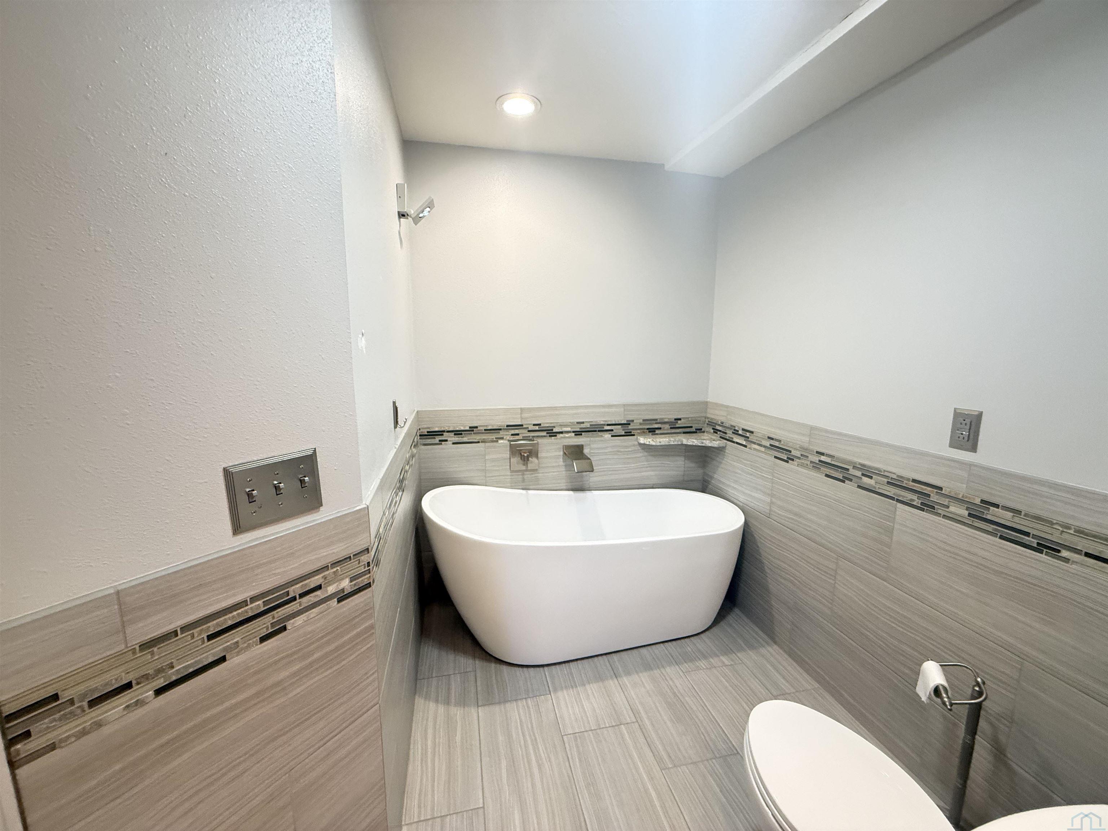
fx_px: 448
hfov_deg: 102.1
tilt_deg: -9.4
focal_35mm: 14
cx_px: 554
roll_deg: +0.0
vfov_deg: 85.7
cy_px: 416
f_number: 2.2
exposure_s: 1/60
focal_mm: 2.22
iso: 400
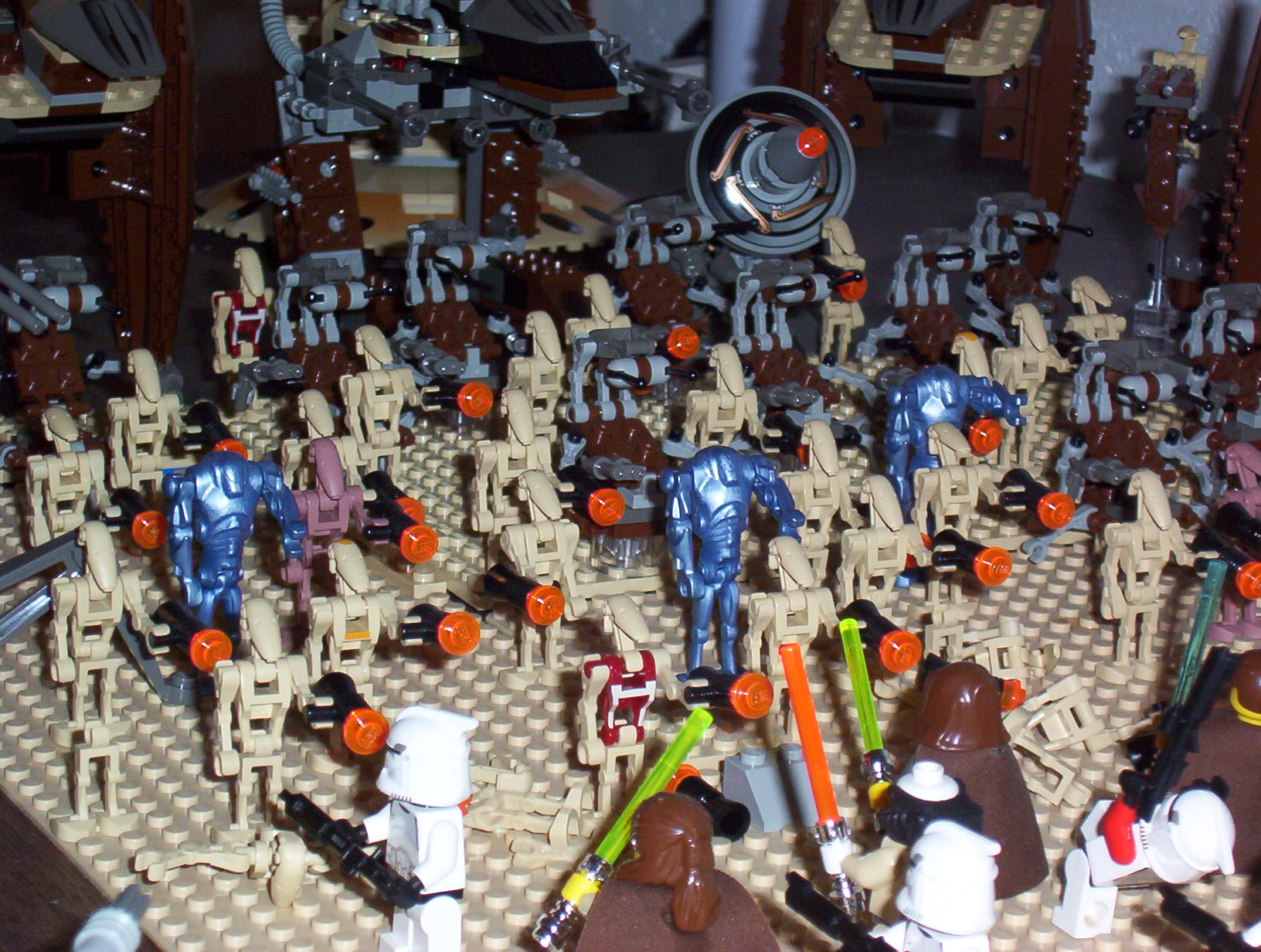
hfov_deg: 21.3
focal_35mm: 92
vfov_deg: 16.1
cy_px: 476
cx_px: 630
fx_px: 3359
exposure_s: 1/72.2
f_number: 4.33
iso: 140
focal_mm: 14.19
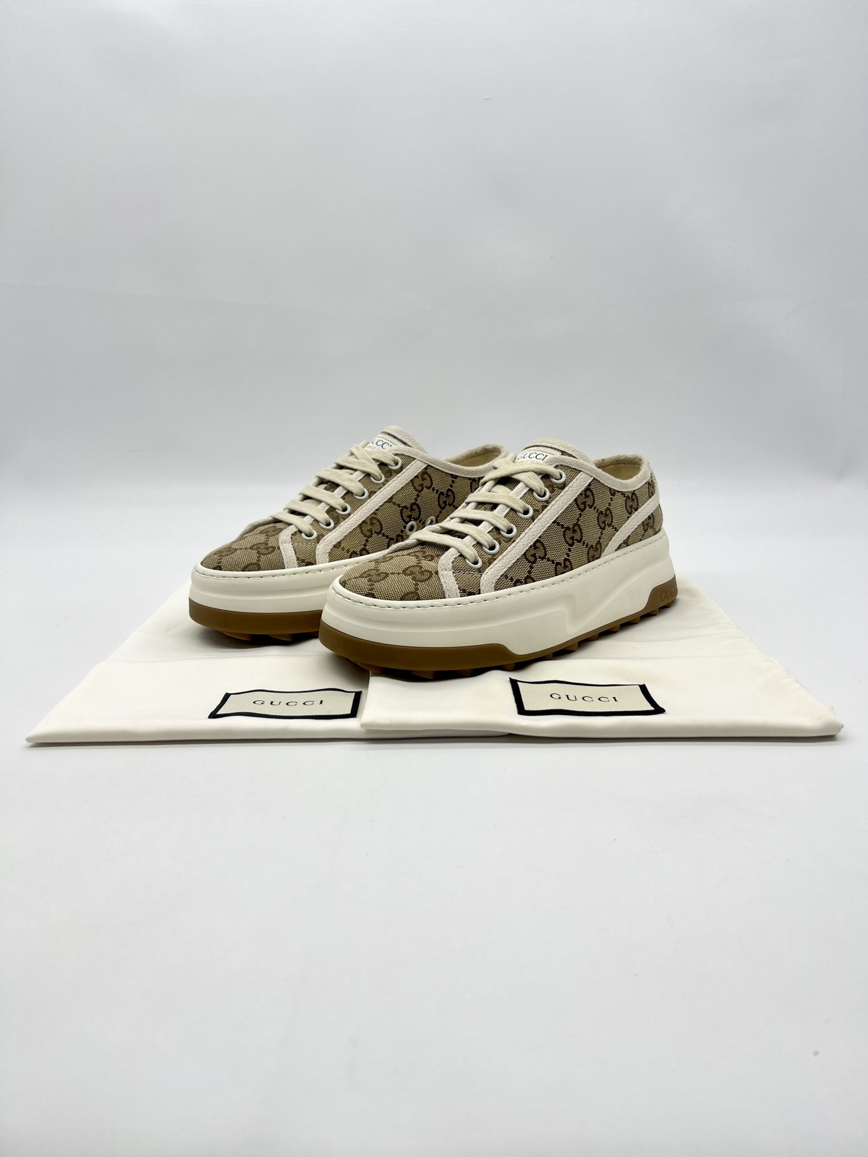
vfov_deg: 67.3
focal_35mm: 26
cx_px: 434
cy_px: 578
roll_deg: +0.8
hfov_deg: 53.1
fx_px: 869
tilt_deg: -15.7
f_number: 1.5
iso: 40
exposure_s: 1/191
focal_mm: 5.7
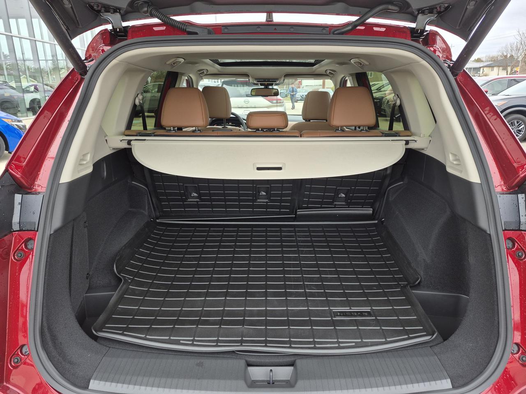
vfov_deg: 58.9
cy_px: 197
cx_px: 263
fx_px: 349
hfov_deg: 73.9
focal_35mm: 23
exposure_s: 1/180
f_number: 1.8
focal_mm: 5.4
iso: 40
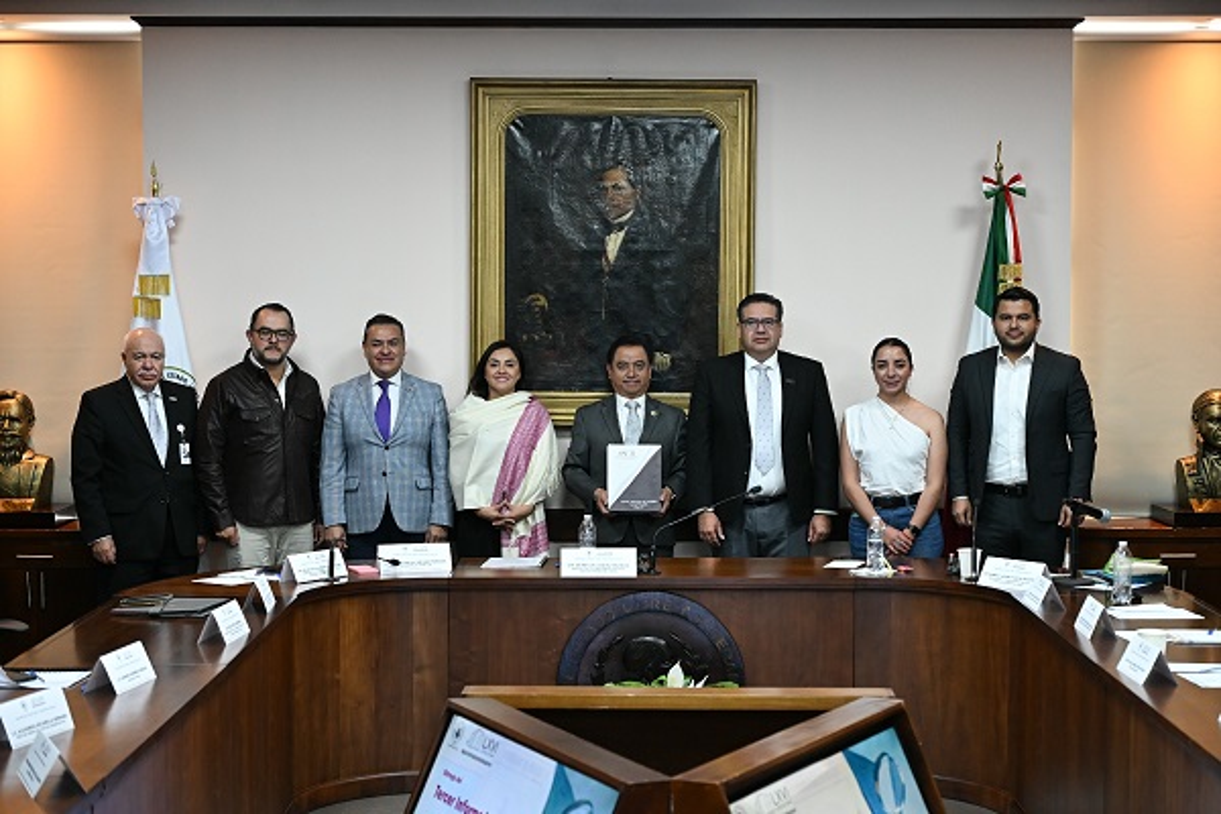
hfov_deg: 31.4
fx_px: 2170
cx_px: 610
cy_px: 407
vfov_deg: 21.2
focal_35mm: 64
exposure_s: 1/125
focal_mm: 64
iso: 2800
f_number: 4
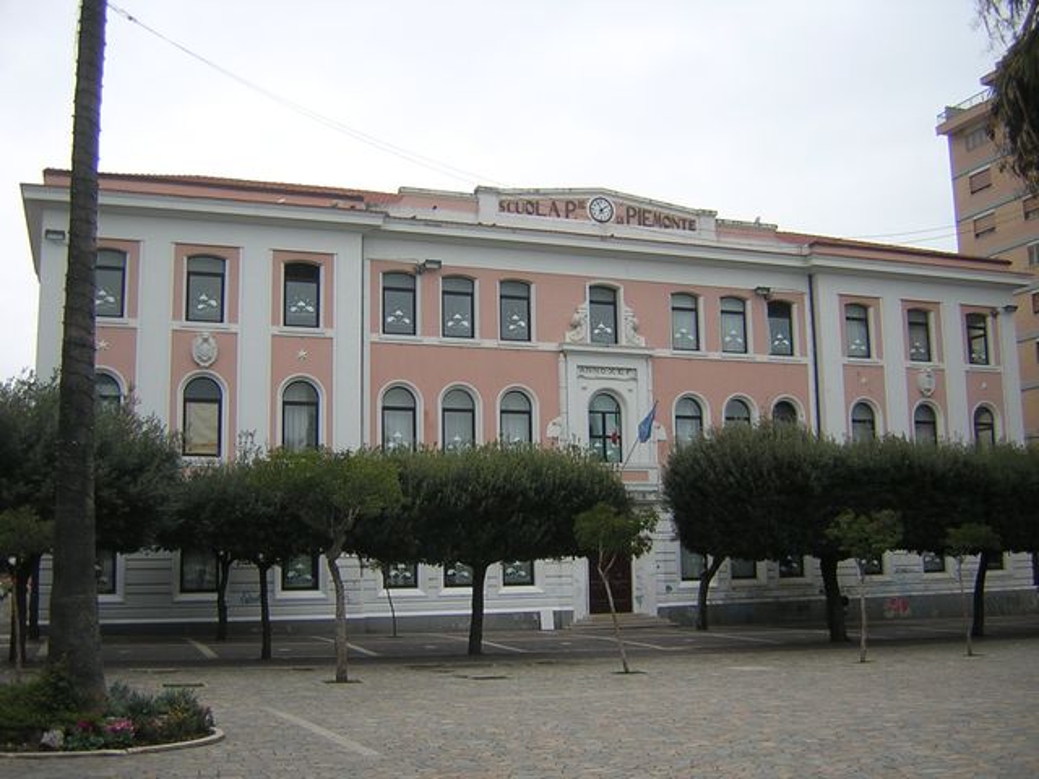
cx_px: 520
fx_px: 1081
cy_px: 390
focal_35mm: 36
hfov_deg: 51.4
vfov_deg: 39.7
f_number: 2.6
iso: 100
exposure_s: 1/42.7
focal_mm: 4.7
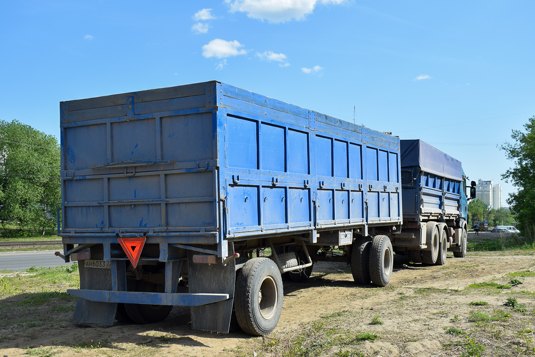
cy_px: 178
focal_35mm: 36
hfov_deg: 53.1
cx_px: 268
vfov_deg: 36.9
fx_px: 535
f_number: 6.3
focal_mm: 24
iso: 200
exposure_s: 1/640
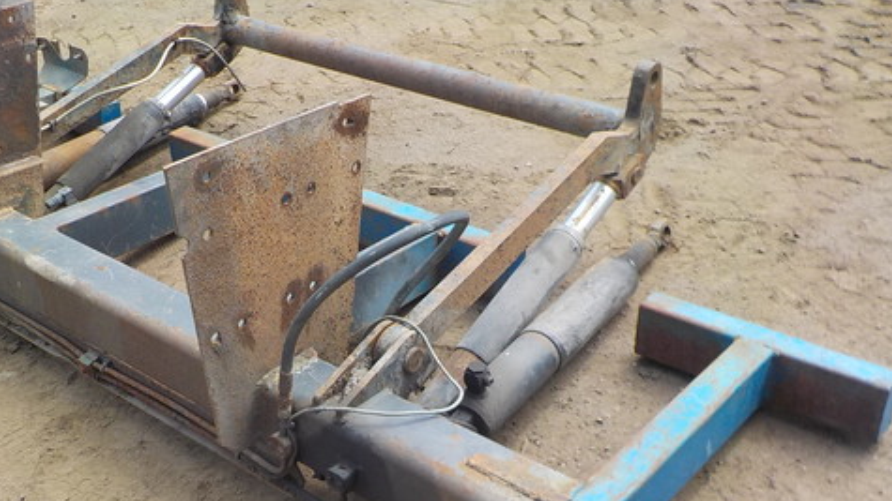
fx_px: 1041
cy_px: 311
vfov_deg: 27.0
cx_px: 355
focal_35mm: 44
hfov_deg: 46.1
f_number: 3.3
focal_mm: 4.1
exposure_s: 1/250
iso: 125
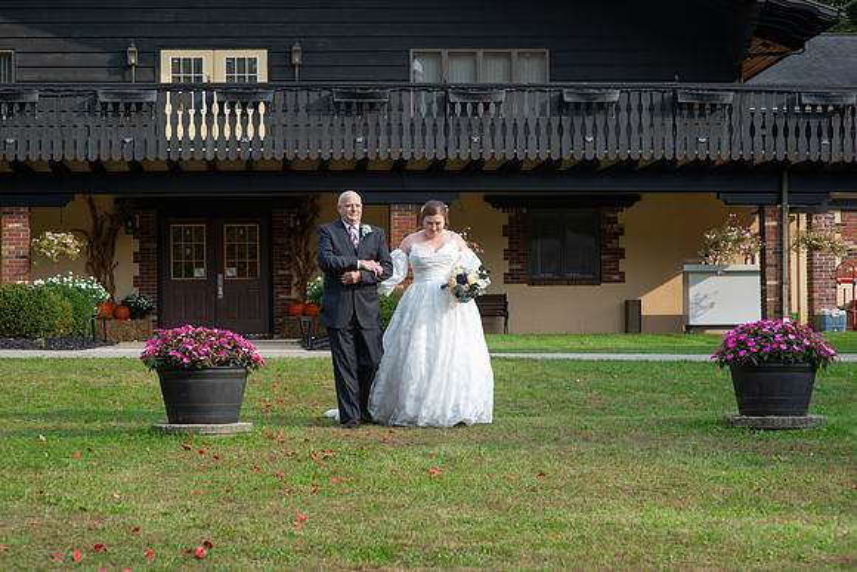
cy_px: 286
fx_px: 2079
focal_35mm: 87
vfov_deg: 15.7
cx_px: 428
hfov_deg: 23.3
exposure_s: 1/800
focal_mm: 85
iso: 640
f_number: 6.3
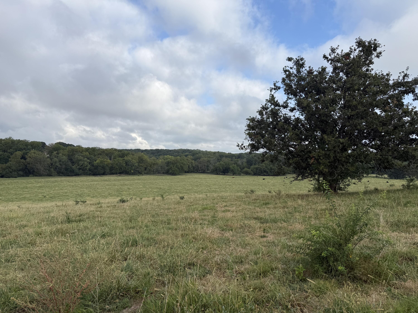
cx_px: 209
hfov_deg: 71.6
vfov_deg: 56.8
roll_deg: -1.5
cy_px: 156
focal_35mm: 24
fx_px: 290
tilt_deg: -0.3
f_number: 1.78
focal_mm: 6.76
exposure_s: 1/3145
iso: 80
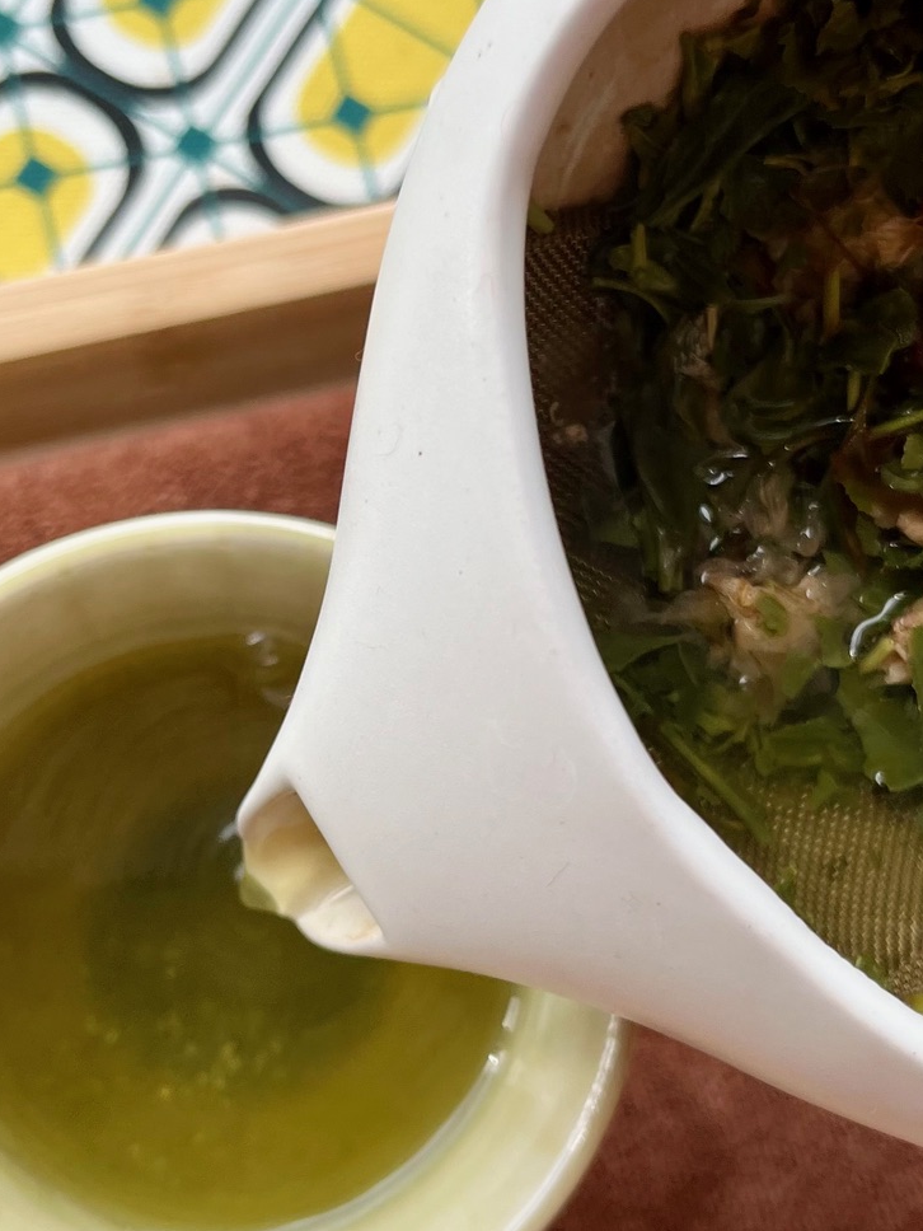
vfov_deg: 34.9
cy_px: 643
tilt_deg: -79.4
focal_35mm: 55
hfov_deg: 26.6
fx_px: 1955
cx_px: 460
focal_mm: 5.1
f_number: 1.6
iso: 50
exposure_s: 1/473
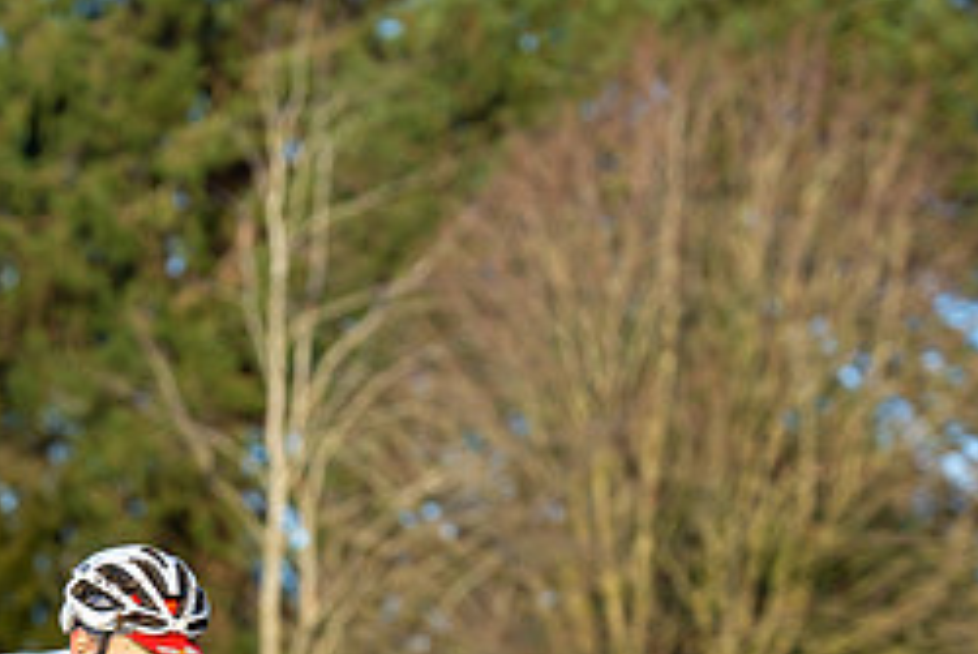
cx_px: 63
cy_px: 754
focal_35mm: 278
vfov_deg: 4.9
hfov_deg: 7.4
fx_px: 7556
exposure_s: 1/1000
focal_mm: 120
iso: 250
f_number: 3.5
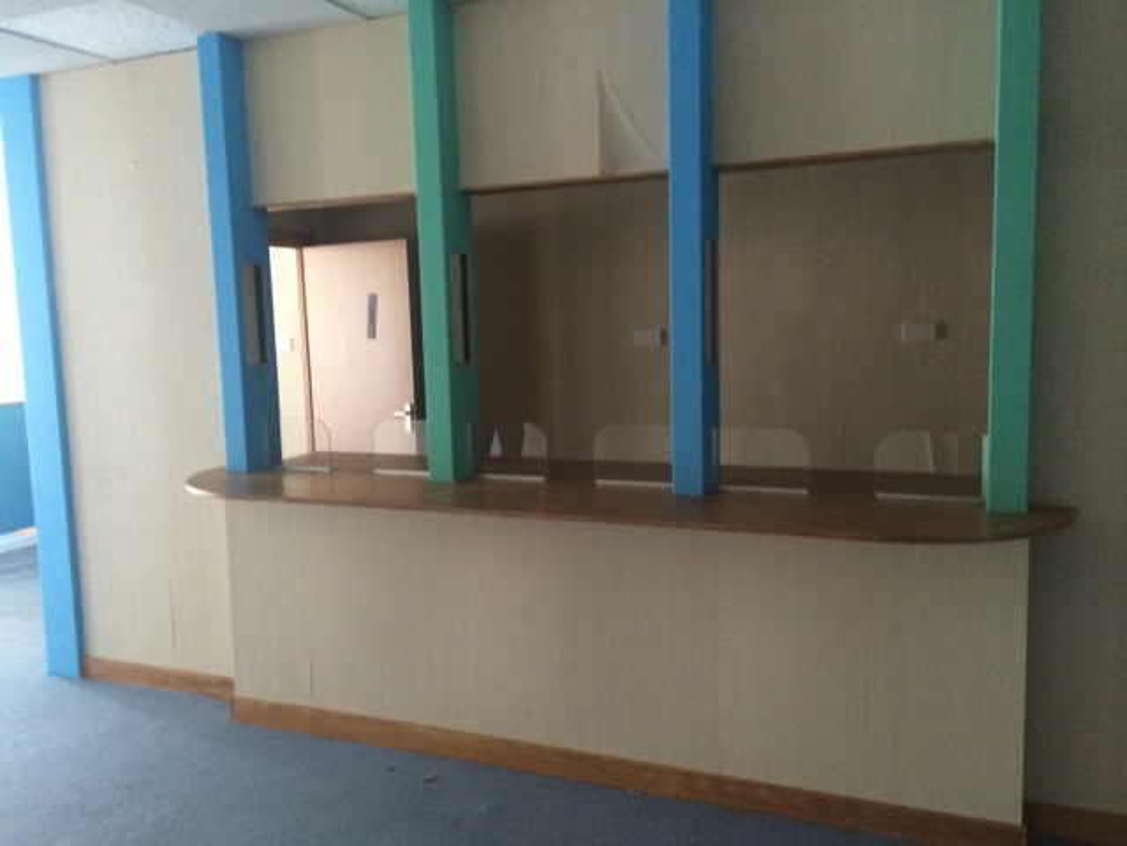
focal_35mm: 30
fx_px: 977
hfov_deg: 60.0
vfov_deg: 46.8
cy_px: 423
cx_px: 564
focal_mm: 4.12
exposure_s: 1/17
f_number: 2.2
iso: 320
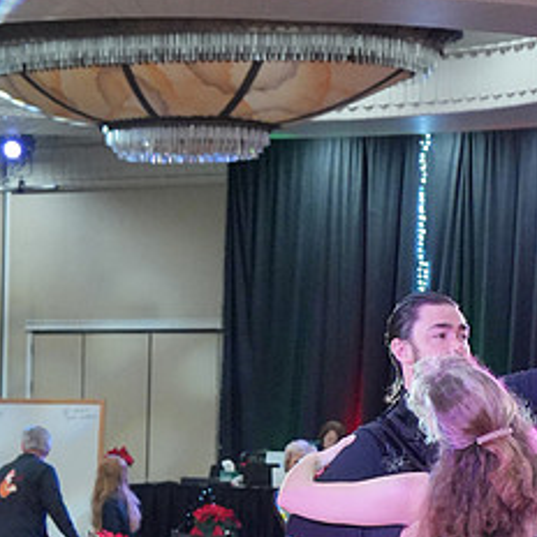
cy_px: 620
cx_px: 404
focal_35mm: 155
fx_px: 2720
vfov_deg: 11.1
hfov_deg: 11.2
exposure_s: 1/400
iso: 4000
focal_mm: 49
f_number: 4
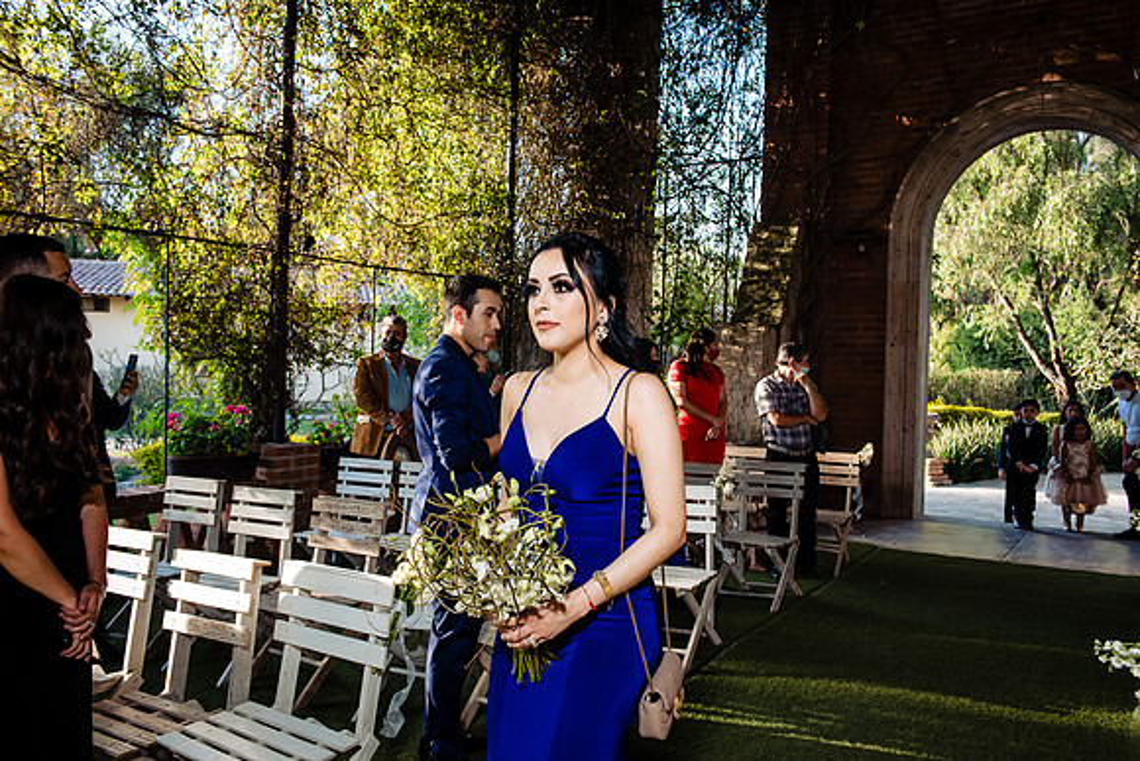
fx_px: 982
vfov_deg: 42.3
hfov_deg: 60.3
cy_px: 380
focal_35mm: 31
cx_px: 570
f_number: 7.1
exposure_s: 1/200
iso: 1000
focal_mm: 31
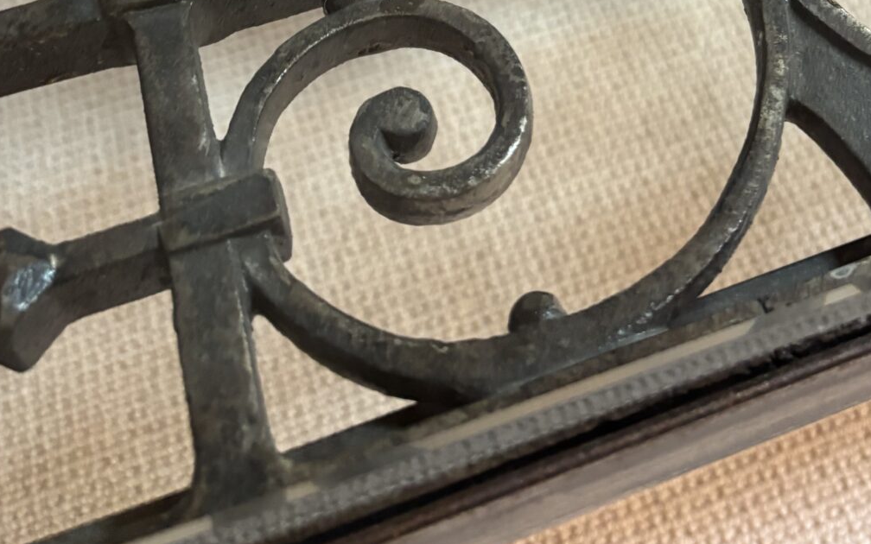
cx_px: 529
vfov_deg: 19.6
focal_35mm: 56
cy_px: -314
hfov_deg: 36.1
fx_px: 1329
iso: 320
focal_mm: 5.96
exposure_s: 1/60
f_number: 1.6
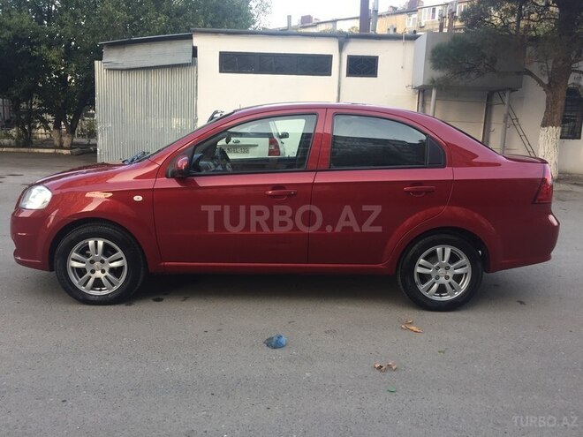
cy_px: 218
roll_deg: -2.9
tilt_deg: -10.8
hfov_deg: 61.7
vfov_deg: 48.2
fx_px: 488
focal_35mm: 29
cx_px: 292
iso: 32
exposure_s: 1/111
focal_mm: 4.15
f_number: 2.2
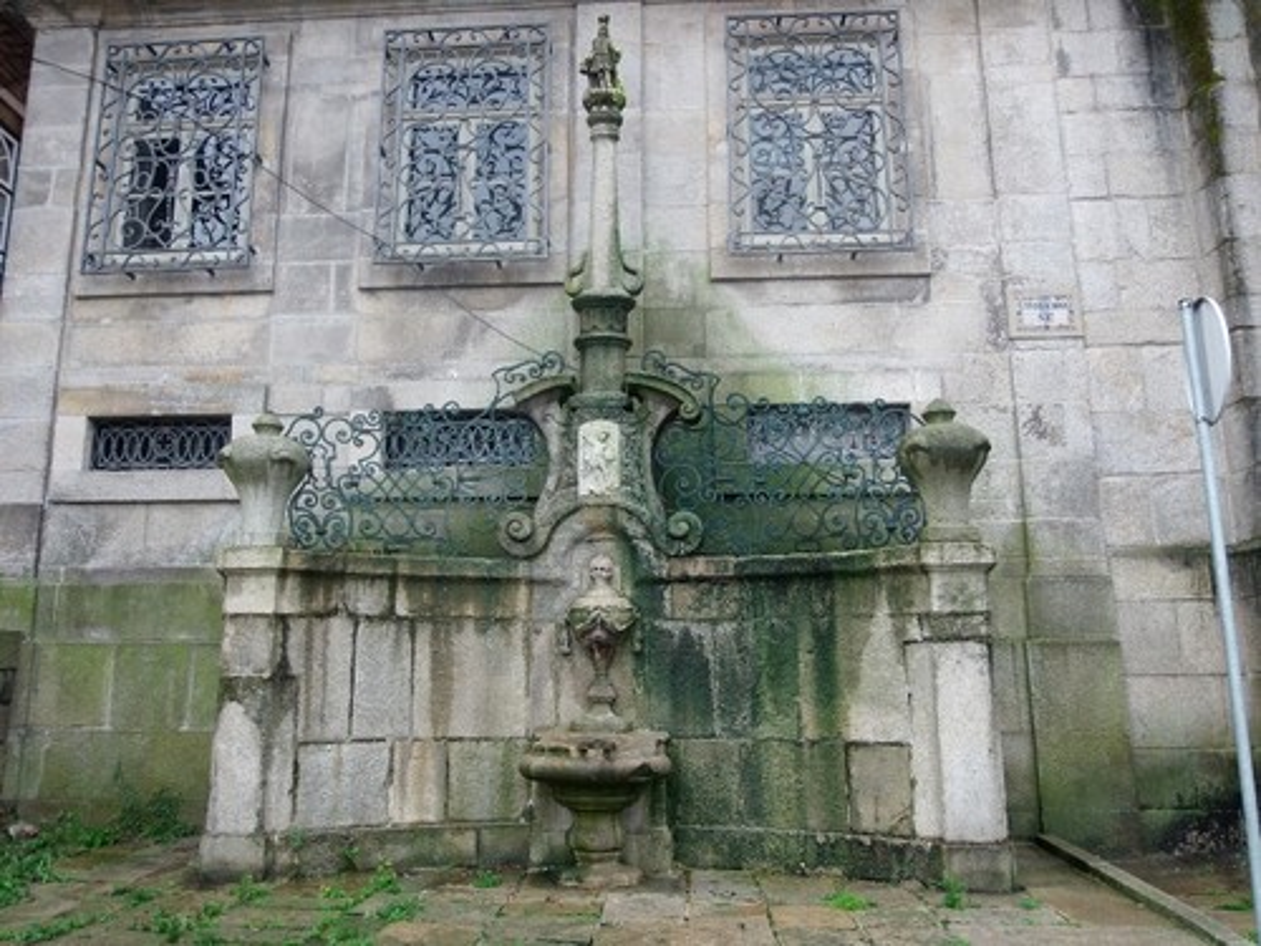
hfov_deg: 67.3
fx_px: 947
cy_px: 473
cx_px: 630
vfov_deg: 53.1
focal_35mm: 26
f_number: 3.2
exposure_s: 1/125
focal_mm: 4.66
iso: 100
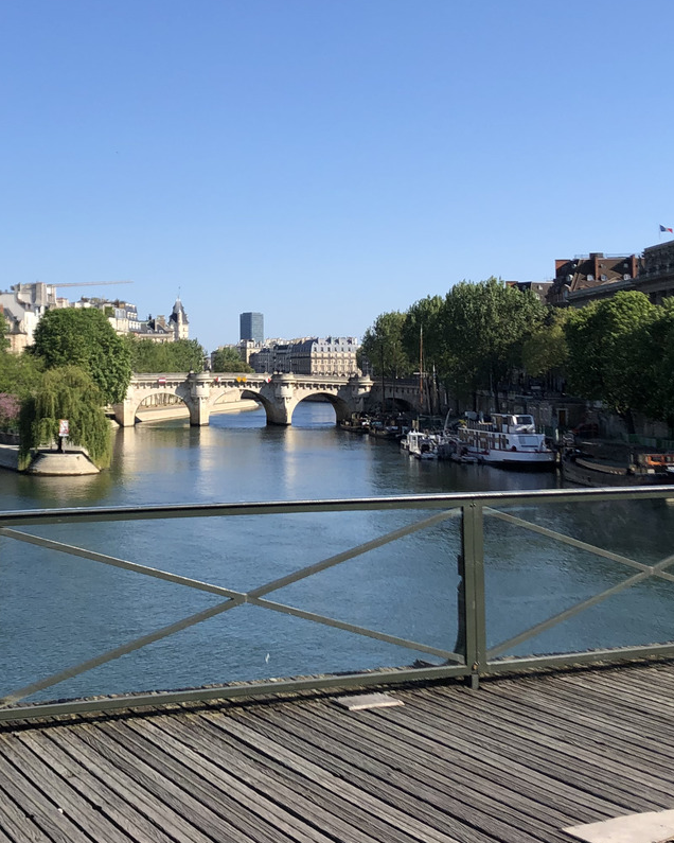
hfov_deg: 27.2
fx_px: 1371
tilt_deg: +2.6
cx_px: 168
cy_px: 323
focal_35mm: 55
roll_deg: +0.9
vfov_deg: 34.0
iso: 20
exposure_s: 1/1869
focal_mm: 4
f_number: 1.8
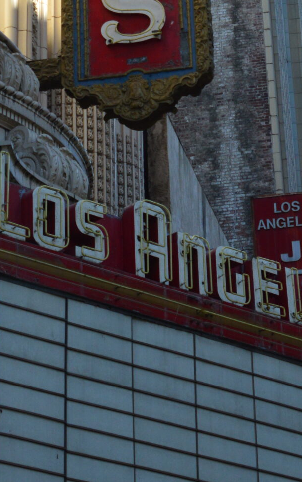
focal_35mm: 121
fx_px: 1593
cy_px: -135
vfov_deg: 16.4
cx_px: 60
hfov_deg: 10.8
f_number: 10
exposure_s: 1/400
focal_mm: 30
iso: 400
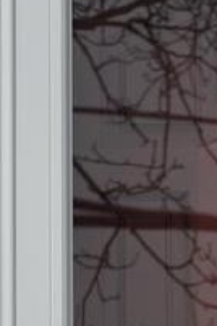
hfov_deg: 2.6
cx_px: 331
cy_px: 525
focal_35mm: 535
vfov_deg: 3.8
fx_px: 4837
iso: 64
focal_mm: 70
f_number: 6.3
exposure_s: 1/400
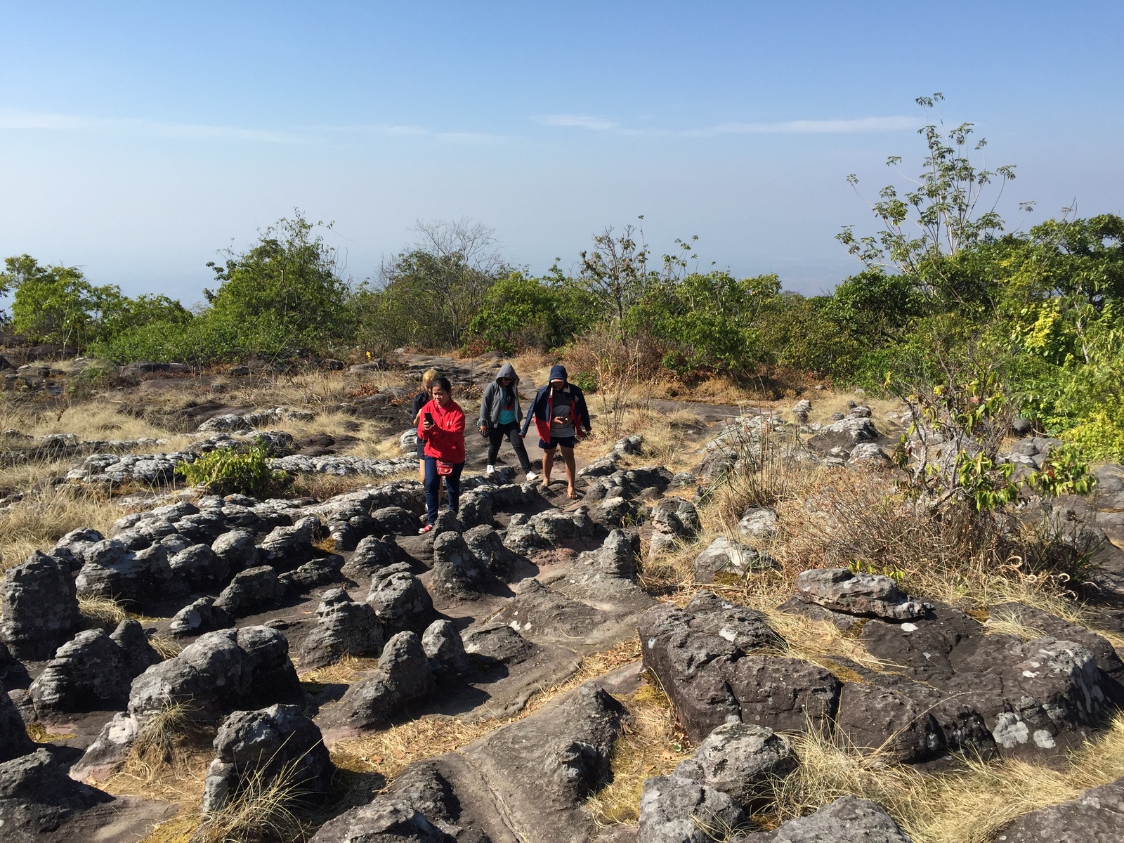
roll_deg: -0.6
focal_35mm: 29
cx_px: 562
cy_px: 422
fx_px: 942
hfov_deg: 61.7
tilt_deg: -12.6
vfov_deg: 48.2
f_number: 2.2
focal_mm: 4.15
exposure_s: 1/1721
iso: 32
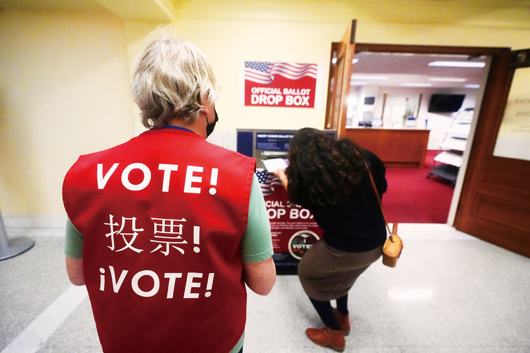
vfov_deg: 70.4
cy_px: 176
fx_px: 250
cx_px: 265
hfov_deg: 93.3
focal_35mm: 17
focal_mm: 17
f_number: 3.5
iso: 8000
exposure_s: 1/500
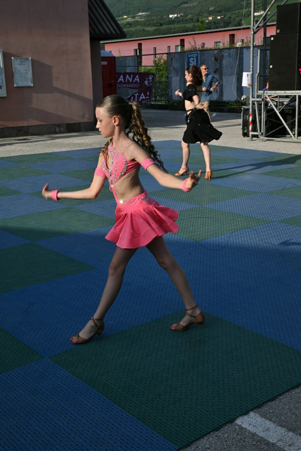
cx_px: 150
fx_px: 627
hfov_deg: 27.0
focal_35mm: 50
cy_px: 226
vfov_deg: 39.6
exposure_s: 1/125
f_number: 16
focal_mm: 50
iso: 200
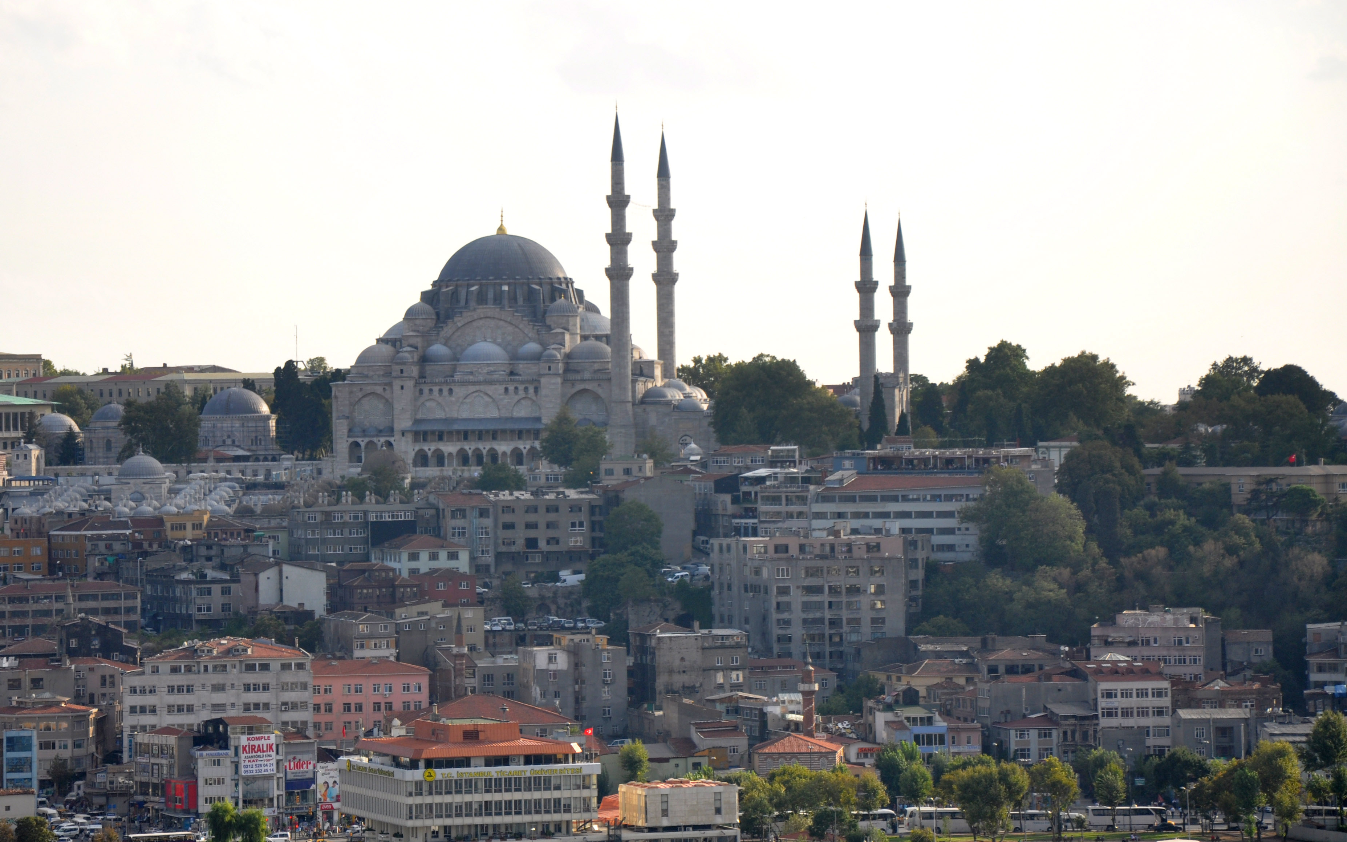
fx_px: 6351
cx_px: 587
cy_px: 416
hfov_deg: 12.1
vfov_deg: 7.6
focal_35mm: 173
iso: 200
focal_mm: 98
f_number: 8
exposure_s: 1/320
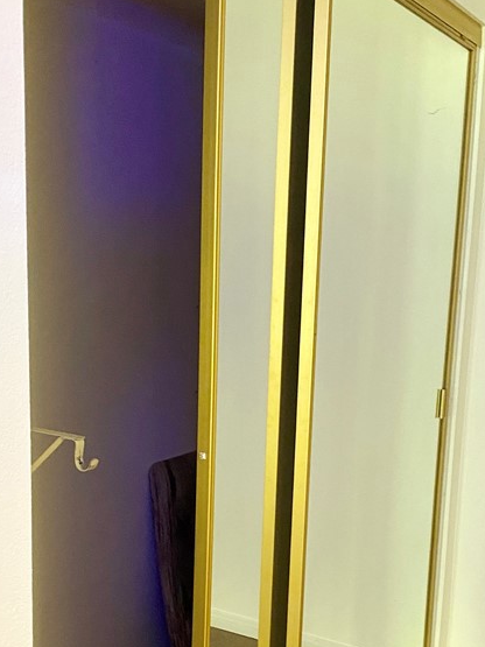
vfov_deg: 39.2
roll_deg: -2.0
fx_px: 897
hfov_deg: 30.2
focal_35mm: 48
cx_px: 282
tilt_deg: -8.9
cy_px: 436
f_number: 1.8
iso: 400
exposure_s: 1/40
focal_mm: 4.25
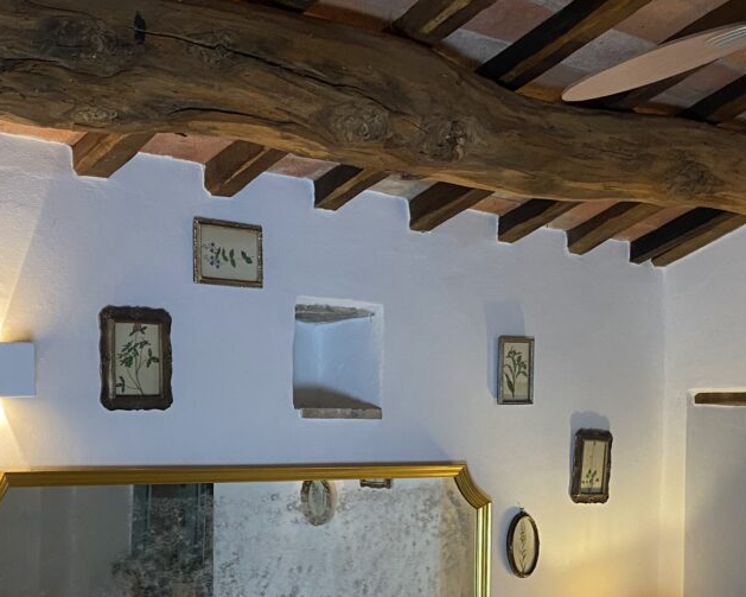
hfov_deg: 30.4
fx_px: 1369
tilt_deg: -2.8
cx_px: 429
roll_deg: +0.3
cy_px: 484
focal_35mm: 62
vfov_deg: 24.2
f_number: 1.8
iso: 100
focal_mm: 4.25
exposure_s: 1/50
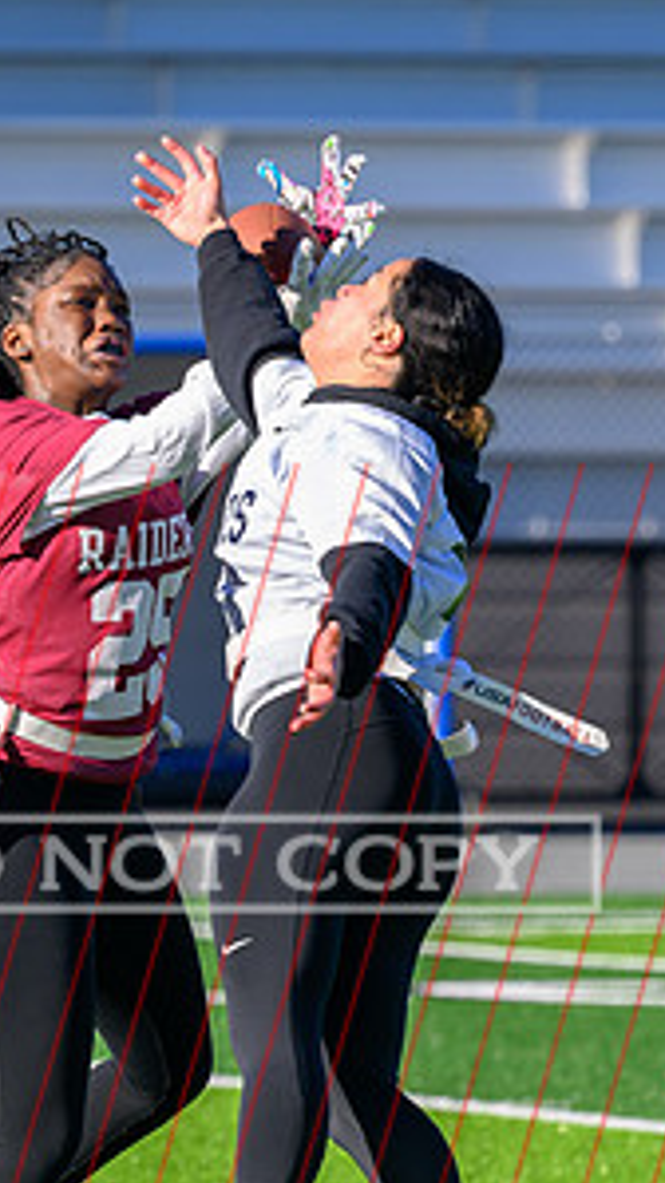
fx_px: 17789
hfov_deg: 2.1
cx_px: -79
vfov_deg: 3.8
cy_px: 1188
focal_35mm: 567
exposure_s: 1/1600
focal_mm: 160
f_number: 4
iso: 280
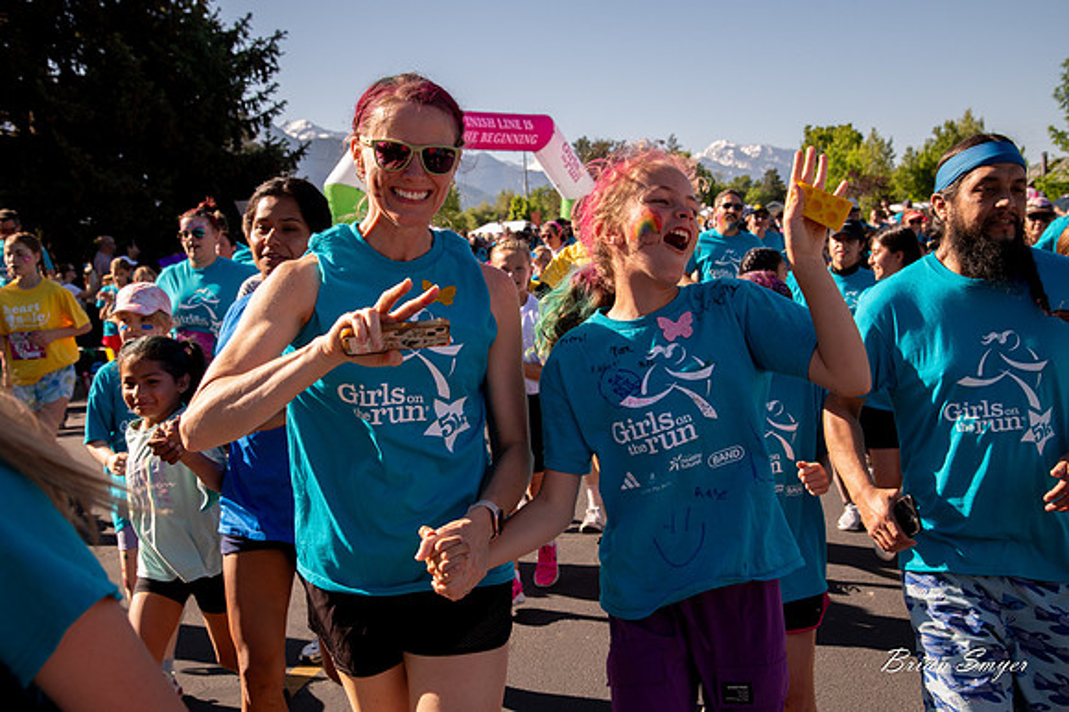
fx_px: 1424
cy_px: 356
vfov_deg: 28.0
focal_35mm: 48
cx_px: 534
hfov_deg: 41.1
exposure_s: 1/1000
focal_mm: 48
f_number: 8
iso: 800
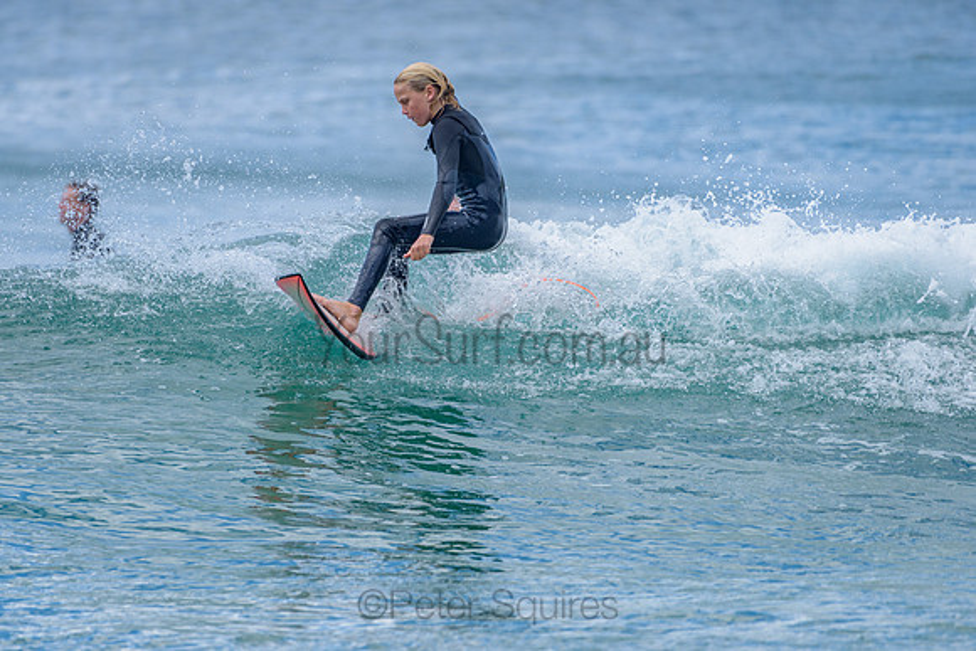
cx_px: 377
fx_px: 16631
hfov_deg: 3.4
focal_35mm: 613
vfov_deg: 2.2
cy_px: 284
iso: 400
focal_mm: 500
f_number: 5.6
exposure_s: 1/2000
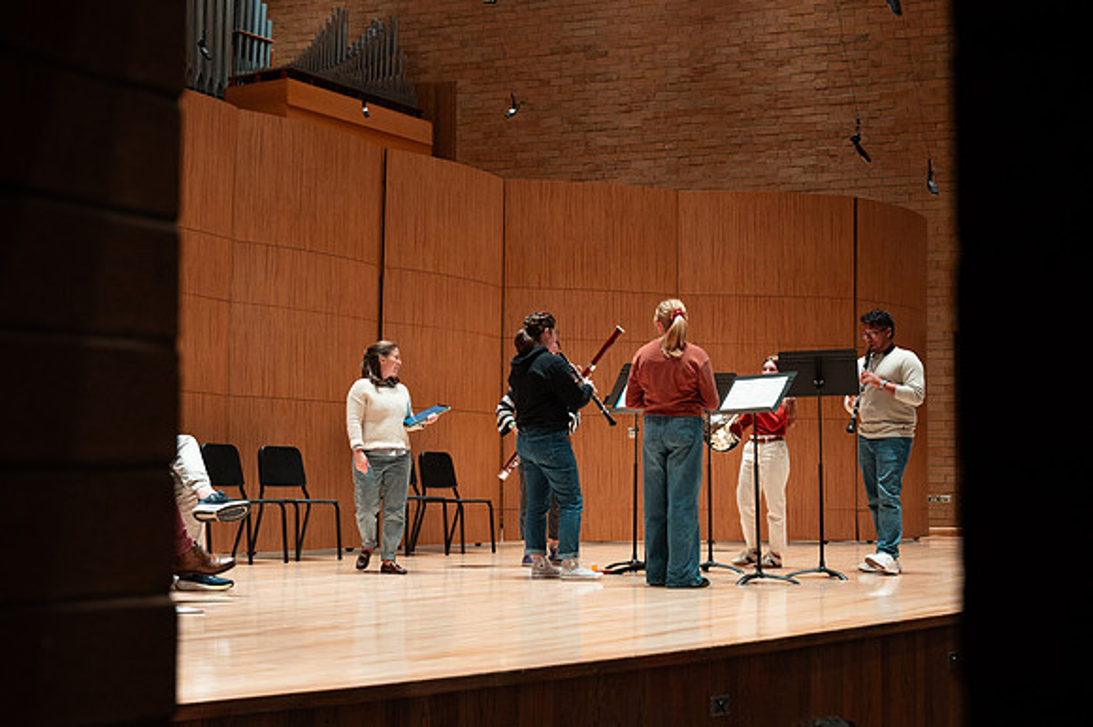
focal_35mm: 51
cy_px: 366
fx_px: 1551
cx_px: 472
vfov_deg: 26.4
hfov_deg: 38.7
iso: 1250
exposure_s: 1/125
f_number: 4
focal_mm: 42
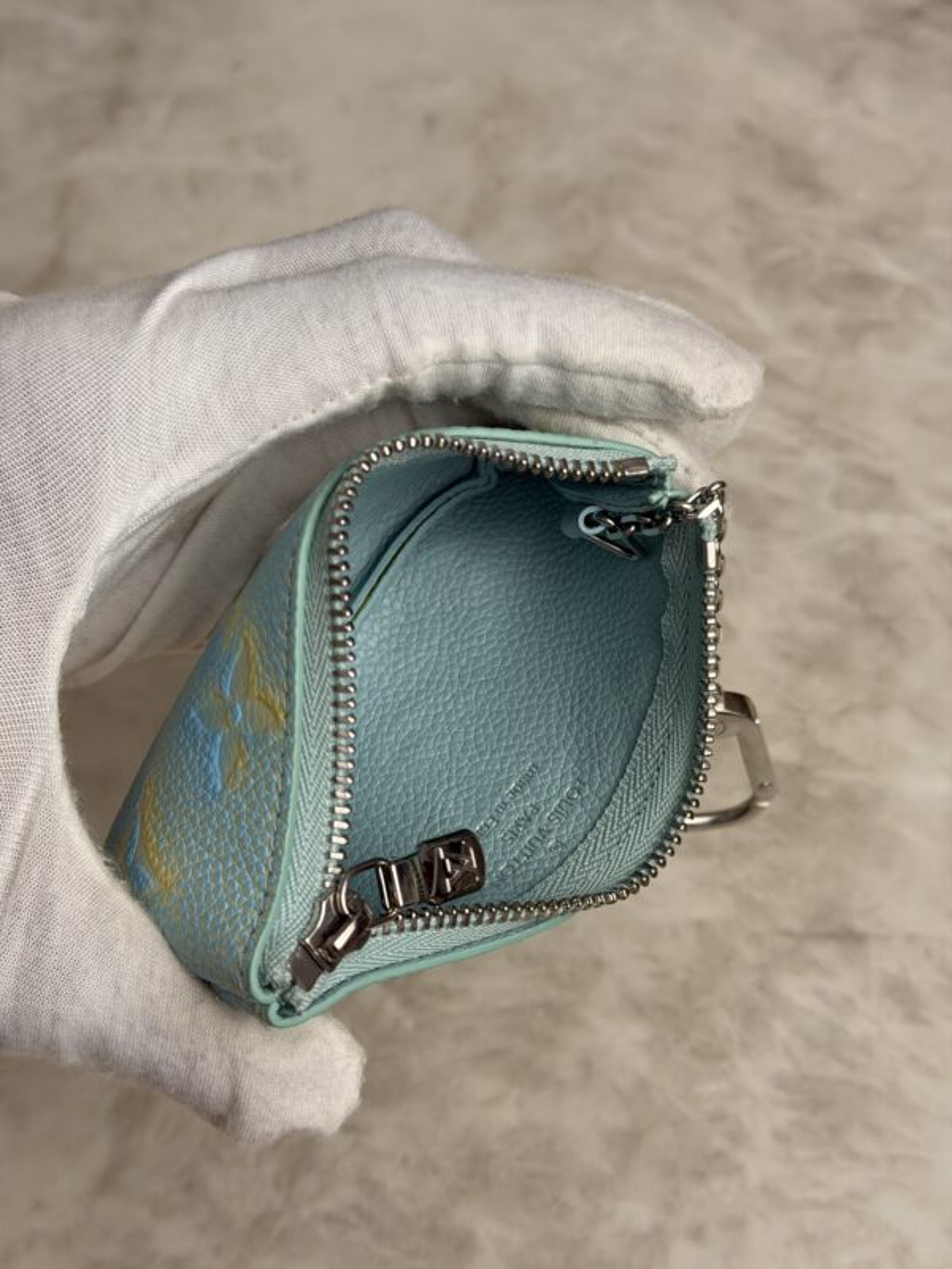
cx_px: 476
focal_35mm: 48
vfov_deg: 39.7
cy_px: 634
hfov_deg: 30.3
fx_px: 1760
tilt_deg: -59.5
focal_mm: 6.76
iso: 50
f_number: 1.78
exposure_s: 1/192
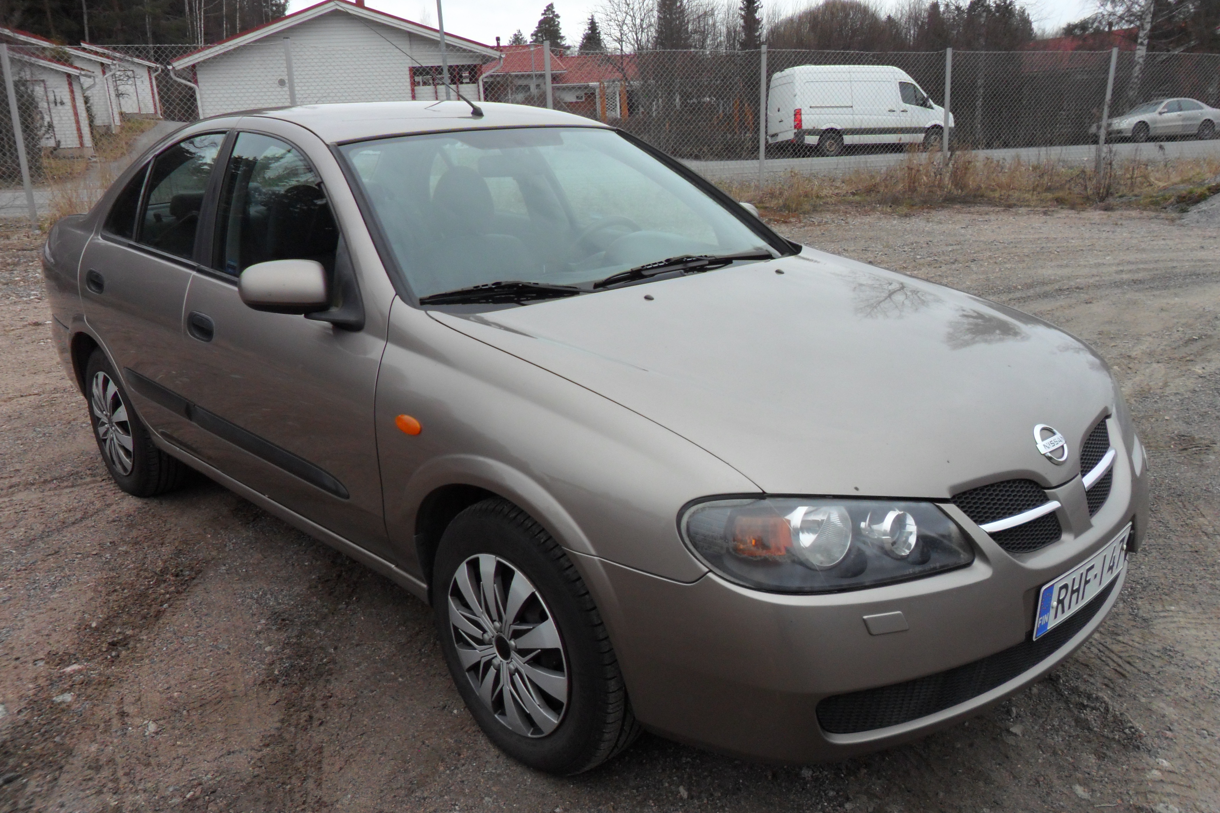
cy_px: 452
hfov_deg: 63.6
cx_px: 627
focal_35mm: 29
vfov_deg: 44.9
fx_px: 983
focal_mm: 4.9
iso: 80
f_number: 3.5
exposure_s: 1/125
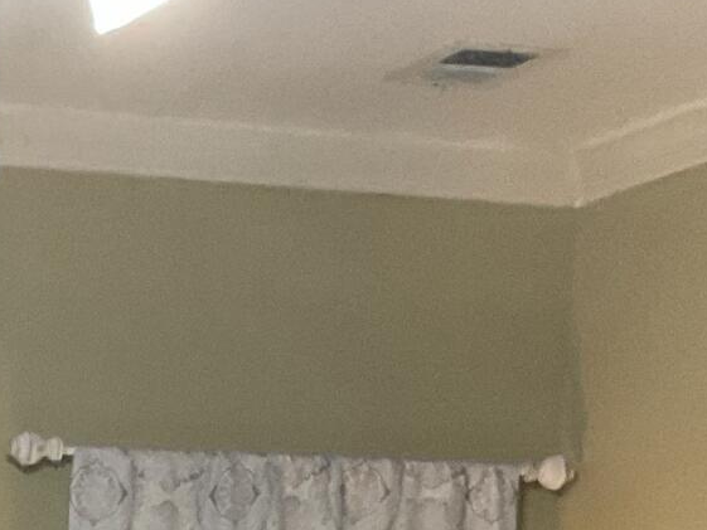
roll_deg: -1.6
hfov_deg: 12.3
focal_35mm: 155
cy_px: 1323
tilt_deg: -8.7
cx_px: -279
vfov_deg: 8.6
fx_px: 3166
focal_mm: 3
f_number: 1.8
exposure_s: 1/60
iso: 125
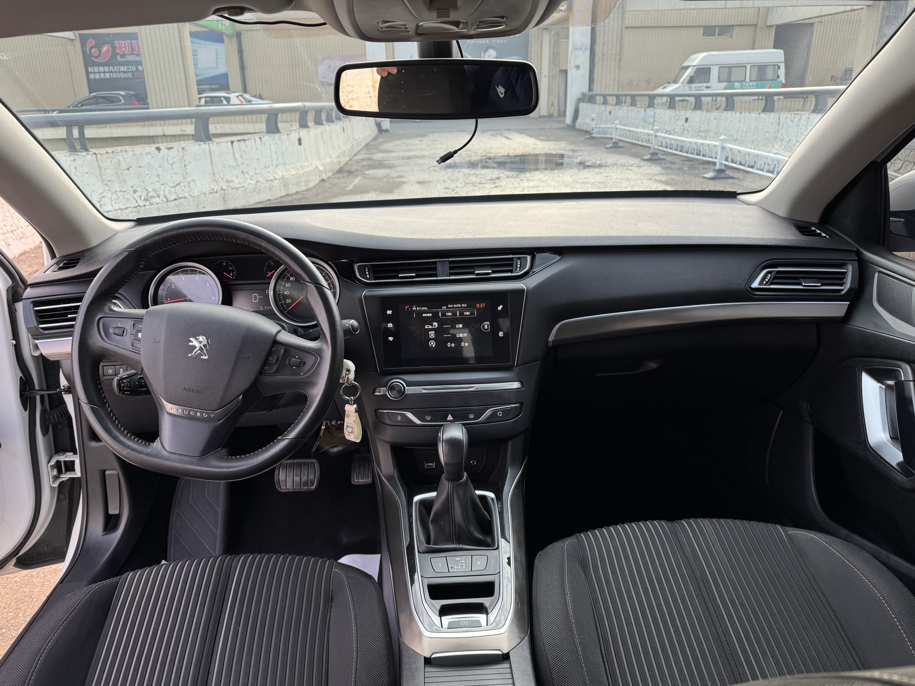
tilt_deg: -19.9
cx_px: 446
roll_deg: +1.0
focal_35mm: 25
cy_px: 348
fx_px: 661
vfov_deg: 54.9
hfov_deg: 69.4
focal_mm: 6.76
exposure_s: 1/349
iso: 80
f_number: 1.78
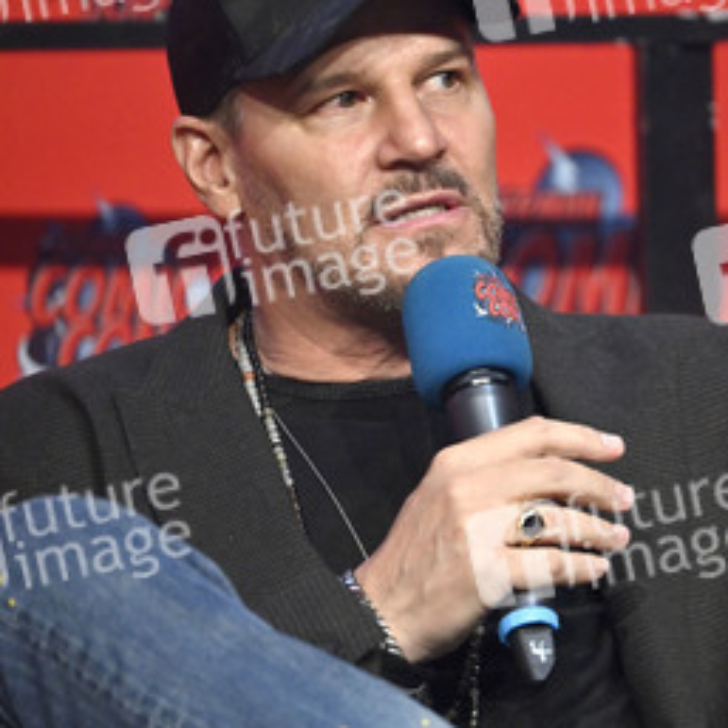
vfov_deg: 3.3
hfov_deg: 3.3
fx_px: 12587
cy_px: 399
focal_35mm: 529
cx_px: 354
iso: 2500
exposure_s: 1/500
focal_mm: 400
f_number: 4.5
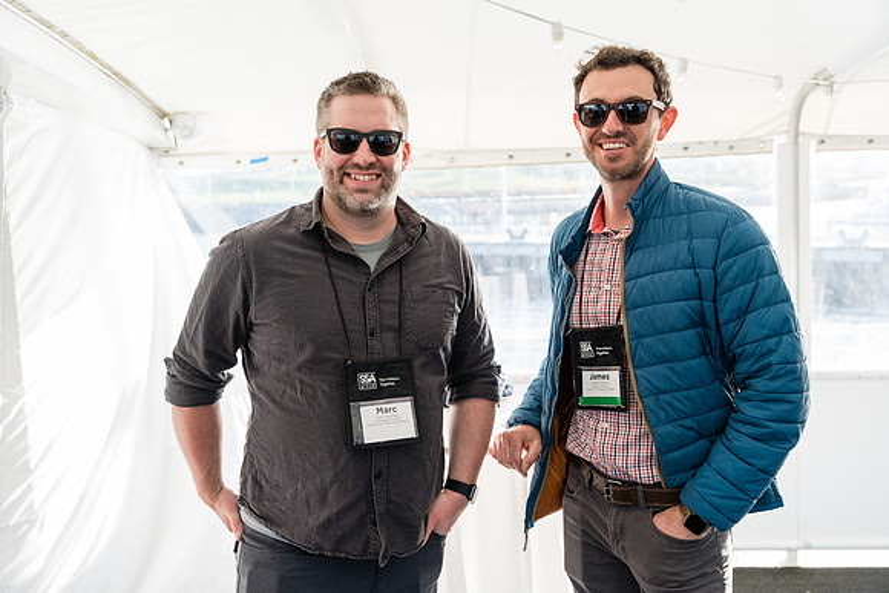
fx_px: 931
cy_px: 296
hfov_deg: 51.0
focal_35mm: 38
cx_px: 444
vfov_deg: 35.3
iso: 200
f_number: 4
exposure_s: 1/160
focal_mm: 37.7
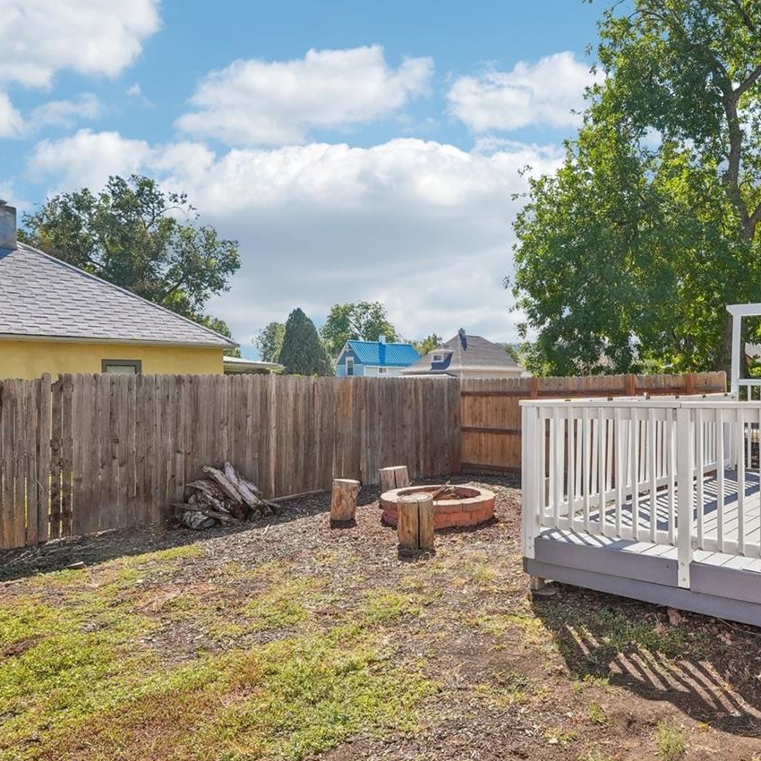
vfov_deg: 65.0
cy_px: 361
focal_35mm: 24
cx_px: 533
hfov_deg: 62.7
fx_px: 597
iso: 800
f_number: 8
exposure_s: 1/500
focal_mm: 10
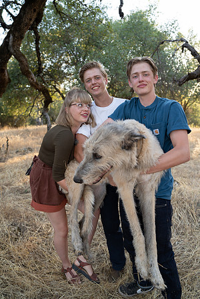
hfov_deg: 51.3
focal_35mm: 25
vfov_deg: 71.5
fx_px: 208
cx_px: 100
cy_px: 150
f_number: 2.8
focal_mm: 25
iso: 250
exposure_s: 1/160
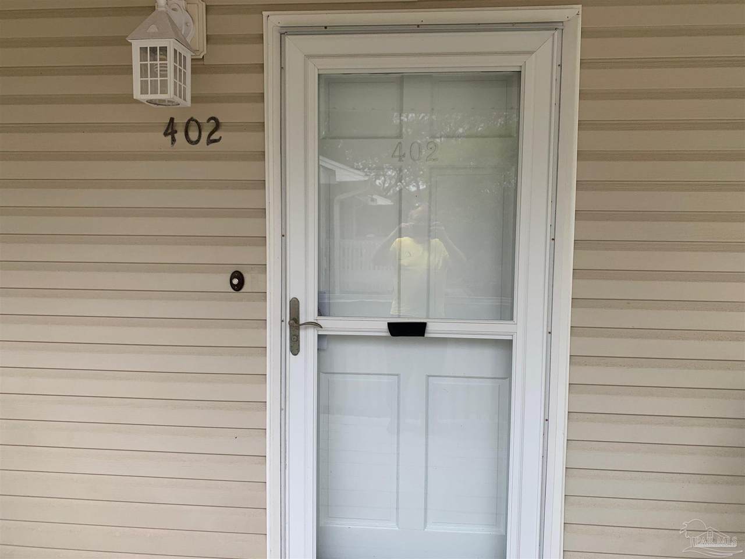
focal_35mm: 26
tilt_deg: -4.8
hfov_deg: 67.3
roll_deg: +0.1
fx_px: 560
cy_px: 280
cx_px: 372
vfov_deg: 53.1
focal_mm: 4.25
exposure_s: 1/1111
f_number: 1.8
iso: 25
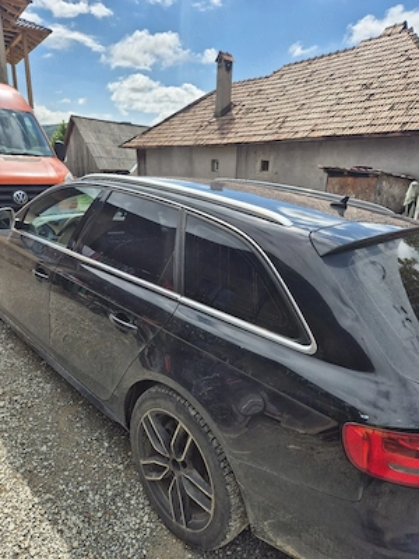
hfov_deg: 58.9
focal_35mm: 23
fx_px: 371
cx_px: 210
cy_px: 280
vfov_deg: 73.9
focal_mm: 5.4
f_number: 1.8
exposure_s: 1/2500
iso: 25
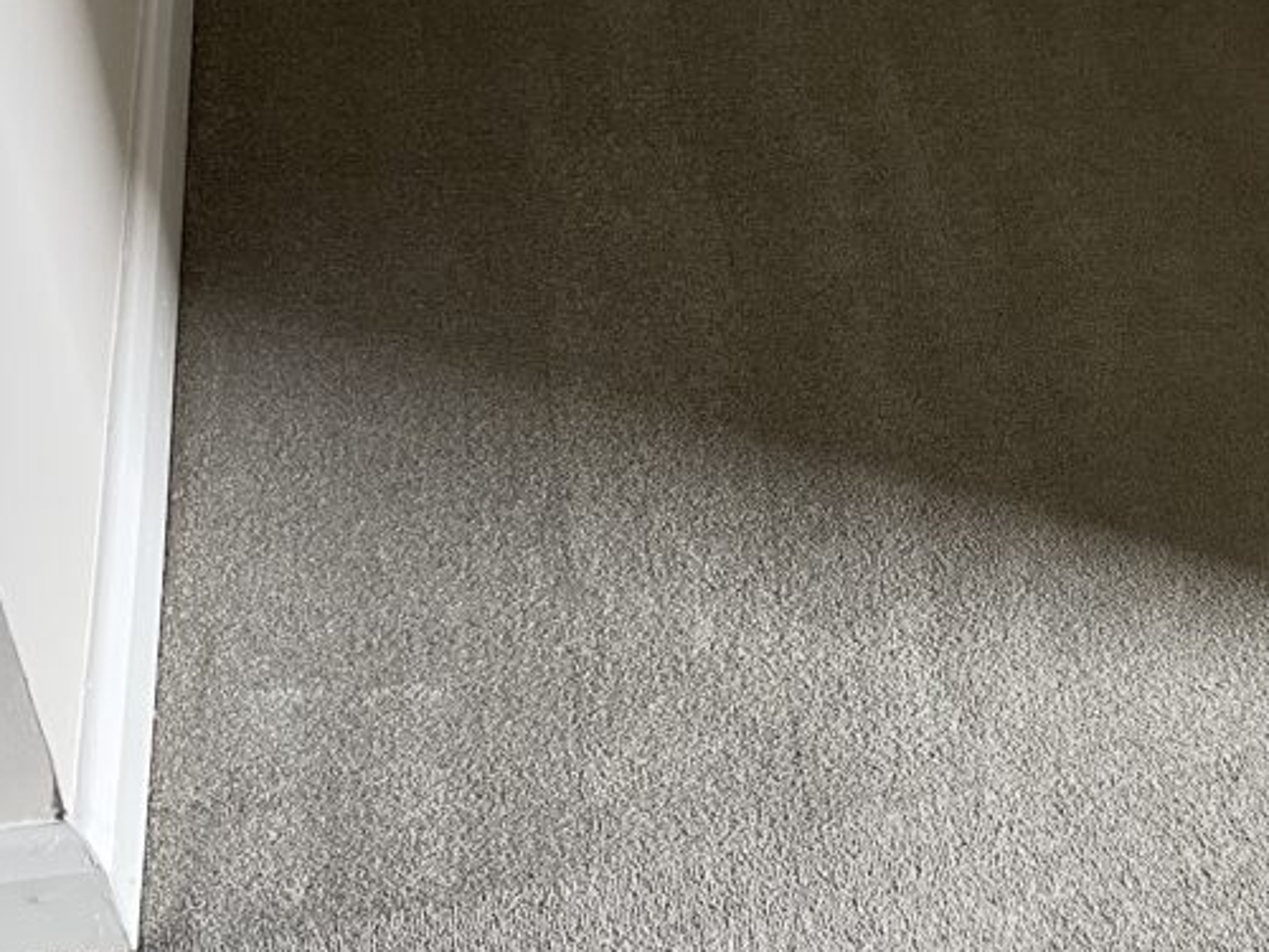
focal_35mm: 45
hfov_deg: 39.6
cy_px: 316
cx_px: 1099
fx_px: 1650
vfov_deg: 31.9
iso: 160
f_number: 1.6
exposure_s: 1/50
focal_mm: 5.1
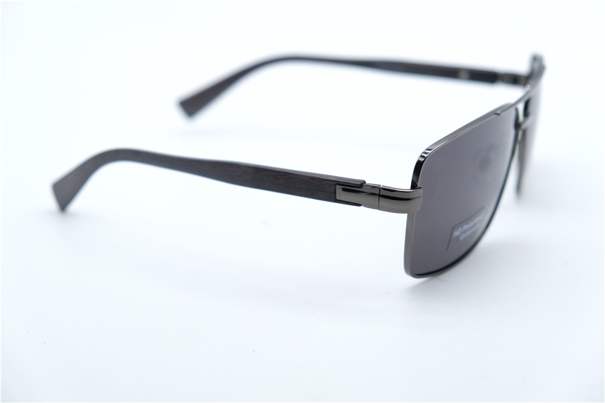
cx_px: 302
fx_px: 1126
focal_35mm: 67
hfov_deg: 30.1
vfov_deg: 20.3
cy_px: 202
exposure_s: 1/1000
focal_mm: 44.4
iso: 500
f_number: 4
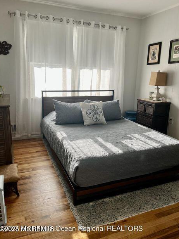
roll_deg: -1.3
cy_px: 116
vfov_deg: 65.3
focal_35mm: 27
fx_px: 186
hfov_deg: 51.4
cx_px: 90
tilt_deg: -13.1
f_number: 1.6
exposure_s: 1/209
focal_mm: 5.1
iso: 40
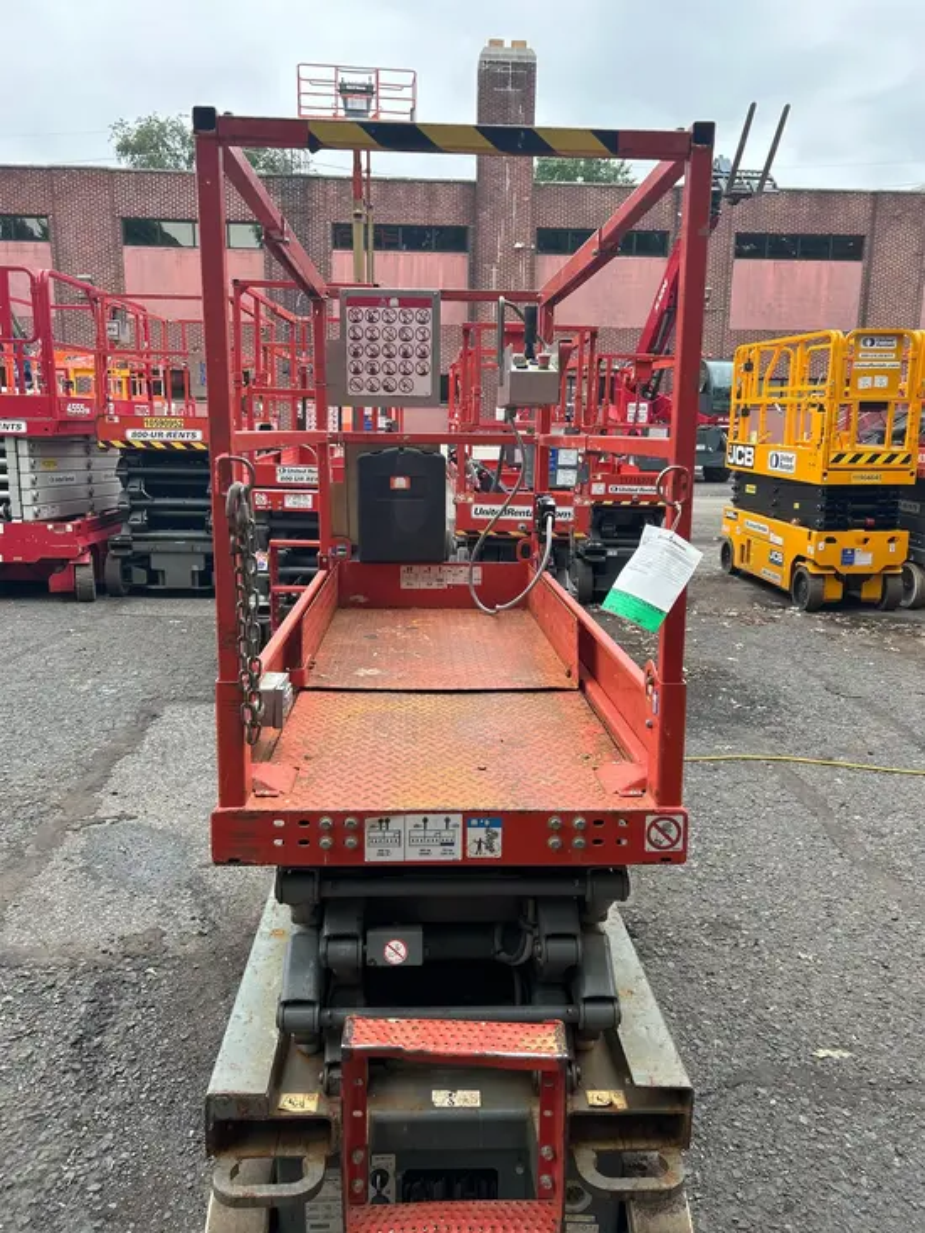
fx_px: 926
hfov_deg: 53.1
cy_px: 616
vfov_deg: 67.3
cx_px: 462
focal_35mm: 26
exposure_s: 1/222
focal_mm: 5.7
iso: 40
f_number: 1.5
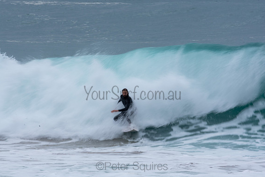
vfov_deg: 1.8
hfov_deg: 2.7
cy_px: 89
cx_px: 132
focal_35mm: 762
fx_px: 5610
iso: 100
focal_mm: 500
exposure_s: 1/25
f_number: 29
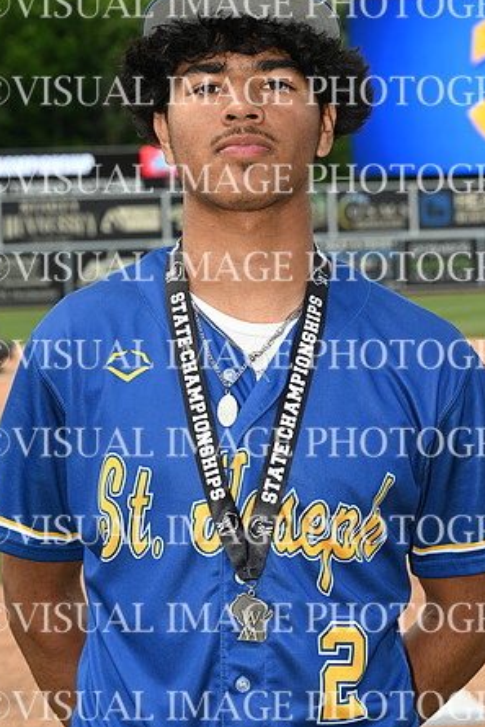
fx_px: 2261
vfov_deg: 18.2
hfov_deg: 12.2
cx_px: 295
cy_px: 310
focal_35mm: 112
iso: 160
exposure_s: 1/160
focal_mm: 86
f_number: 8
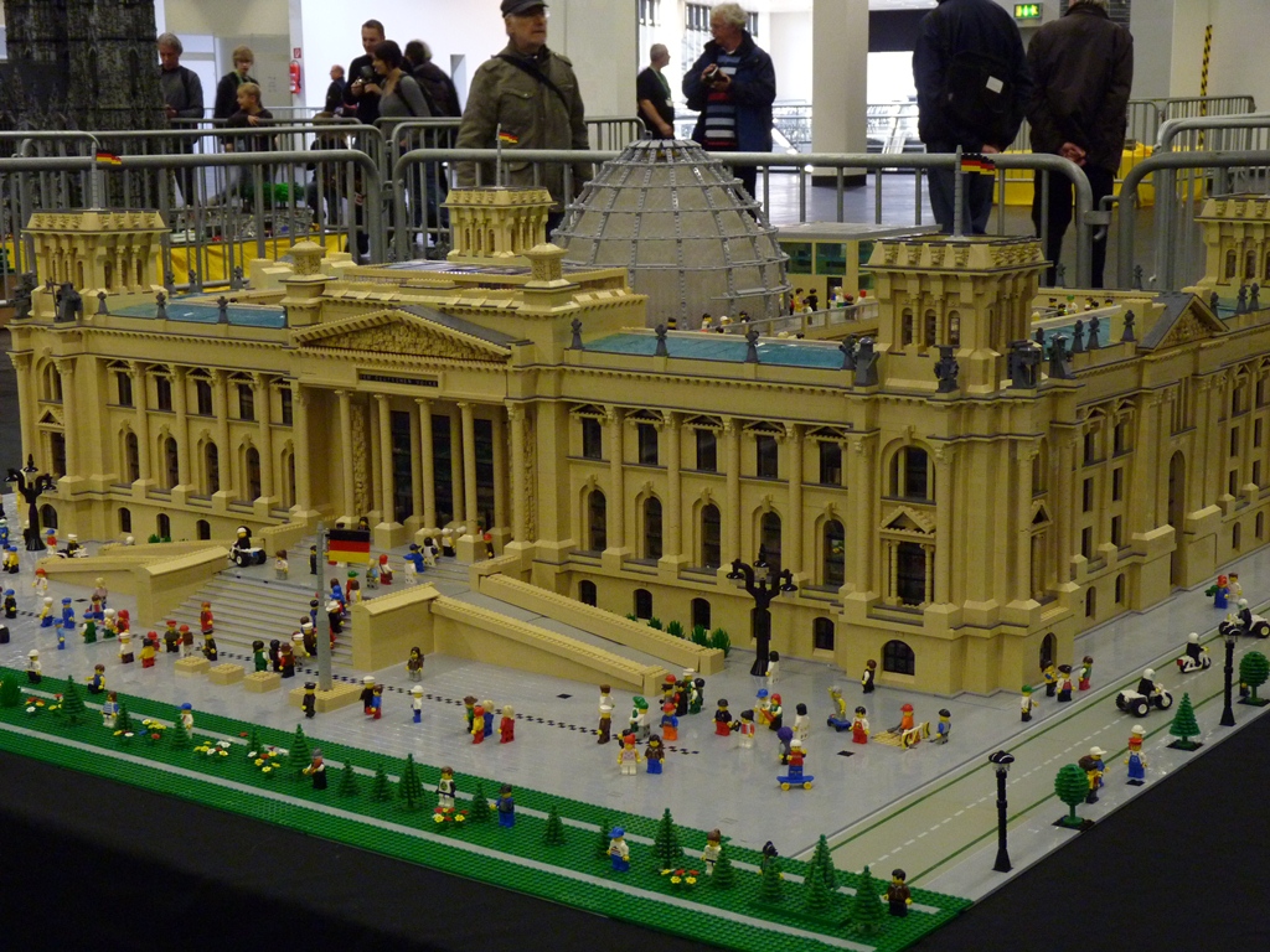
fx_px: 2091
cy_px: 476
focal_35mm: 57
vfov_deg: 25.7
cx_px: 635
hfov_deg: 33.8
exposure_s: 1/30
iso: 400
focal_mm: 10.1
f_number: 3.2
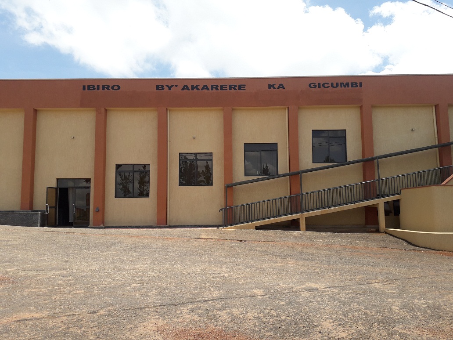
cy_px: 170
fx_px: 353
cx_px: 226
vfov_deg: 51.4
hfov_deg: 65.3
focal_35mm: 27
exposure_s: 1/1233
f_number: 1.9
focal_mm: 3.6
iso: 40
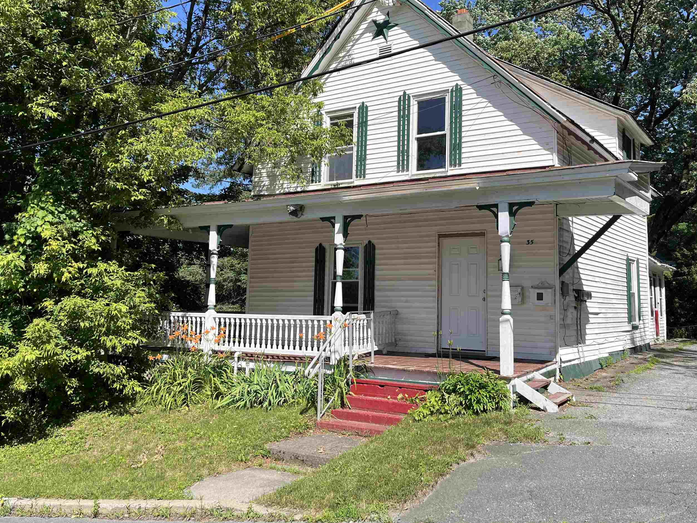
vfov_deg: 44.0
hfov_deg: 56.8
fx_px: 644
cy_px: 218
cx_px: 361
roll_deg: -0.8
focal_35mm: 32
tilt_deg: +6.8
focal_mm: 5.1
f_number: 1.6
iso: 50
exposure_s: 1/2899
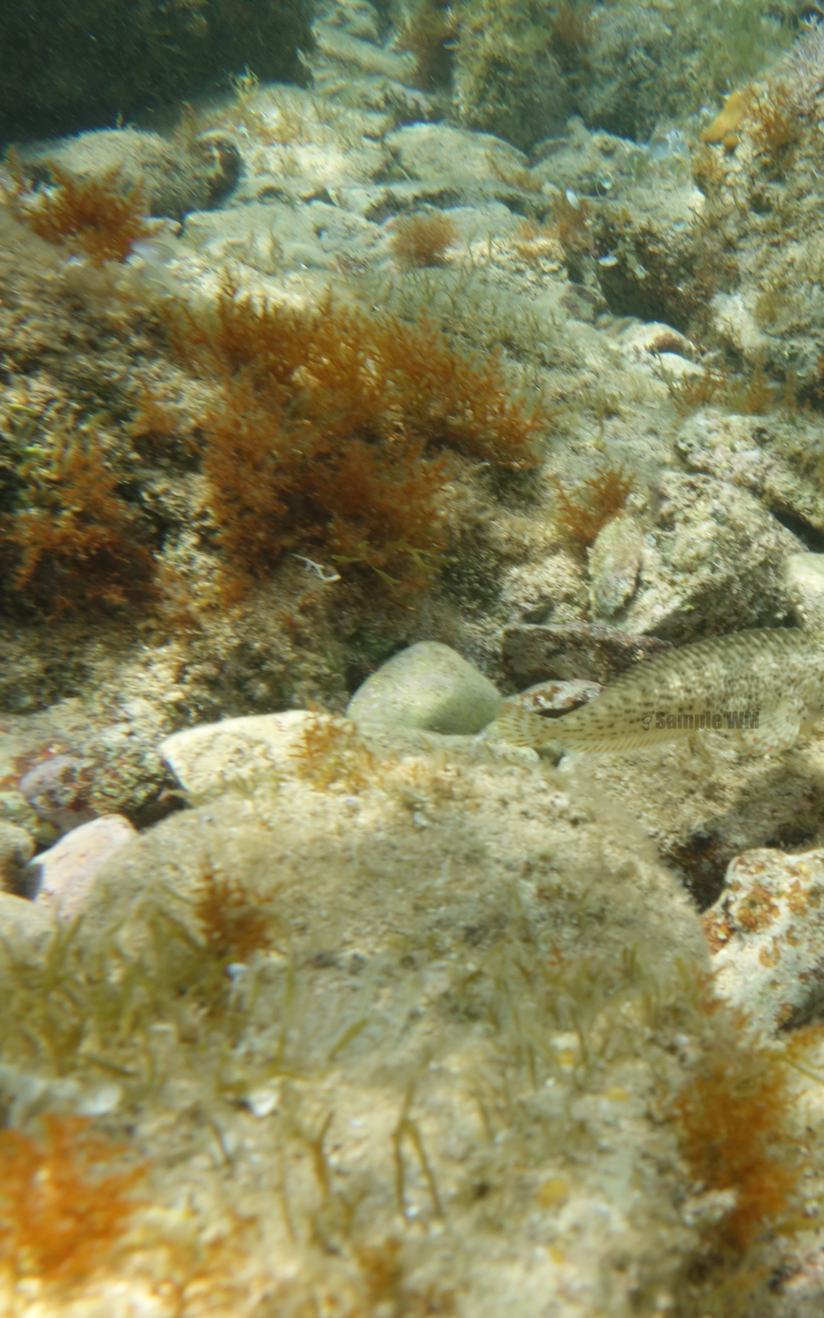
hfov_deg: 26.7
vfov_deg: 42.6
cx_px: 701
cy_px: 720
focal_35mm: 47
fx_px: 1689
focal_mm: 10.4
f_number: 5.6
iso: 125
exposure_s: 1/320
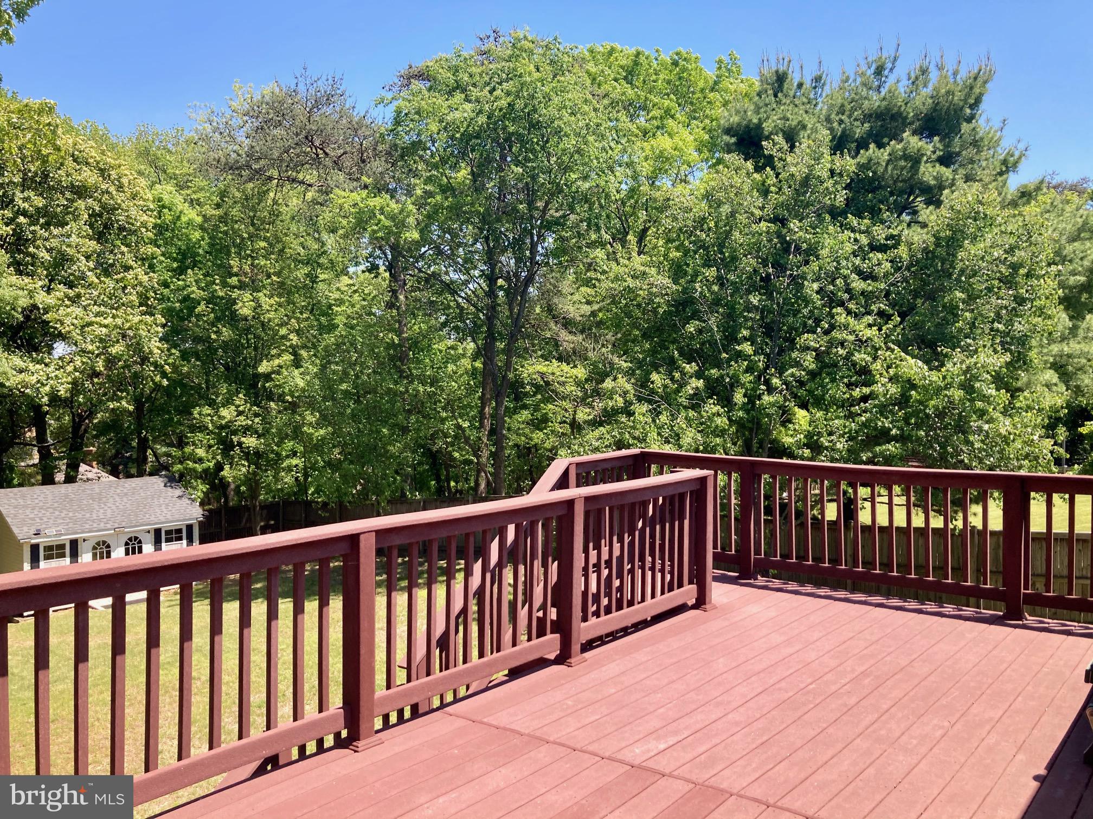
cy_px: 410
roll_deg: +0.6
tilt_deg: +0.0
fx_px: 884
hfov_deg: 63.4
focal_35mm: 28
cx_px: 546
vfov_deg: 49.7
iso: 20
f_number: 1.8
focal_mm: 3.99
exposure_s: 1/615
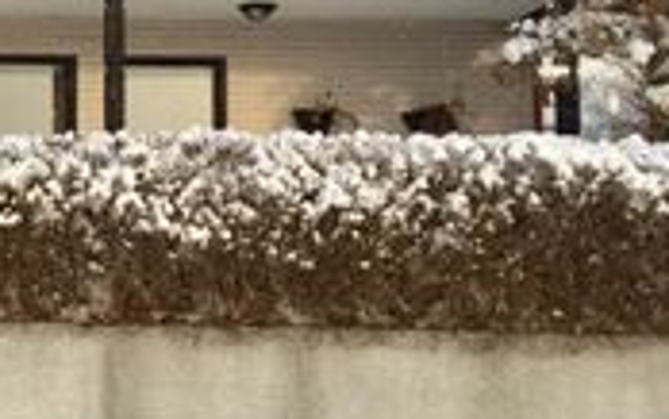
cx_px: -281
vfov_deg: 12.3
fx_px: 1934
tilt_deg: +5.6
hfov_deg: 17.9
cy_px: 104
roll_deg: -1.5
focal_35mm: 106
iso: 32
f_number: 2.2
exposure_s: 1/1522
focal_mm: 4.15
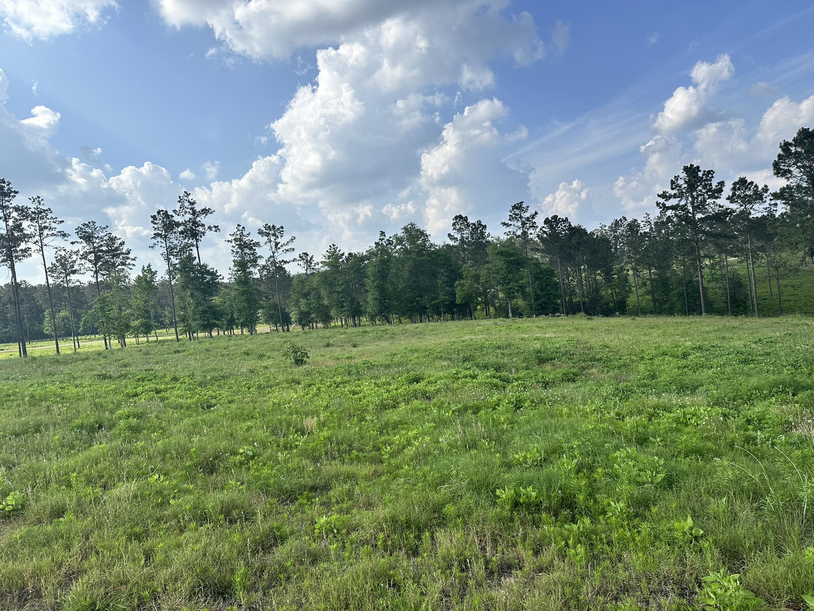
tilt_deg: -1.1
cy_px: 306
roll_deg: +6.8
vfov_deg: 56.8
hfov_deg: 71.6
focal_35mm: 24
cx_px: 407
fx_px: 564
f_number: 1.78
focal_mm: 6.86
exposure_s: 1/5525
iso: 80
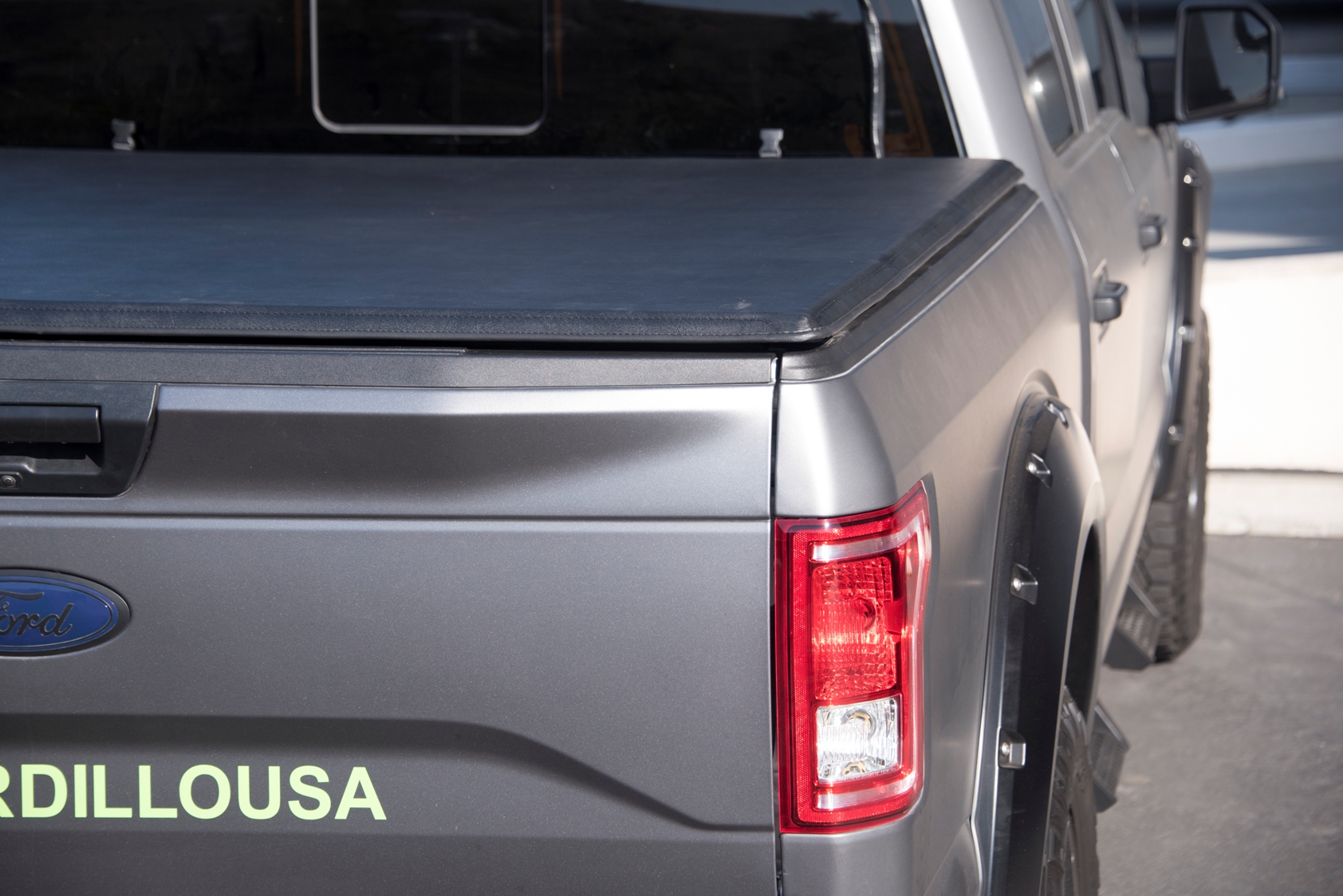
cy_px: 448
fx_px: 3732
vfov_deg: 13.7
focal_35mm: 100
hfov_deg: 20.4
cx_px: 672
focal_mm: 100
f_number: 5.6
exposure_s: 1/200
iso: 400
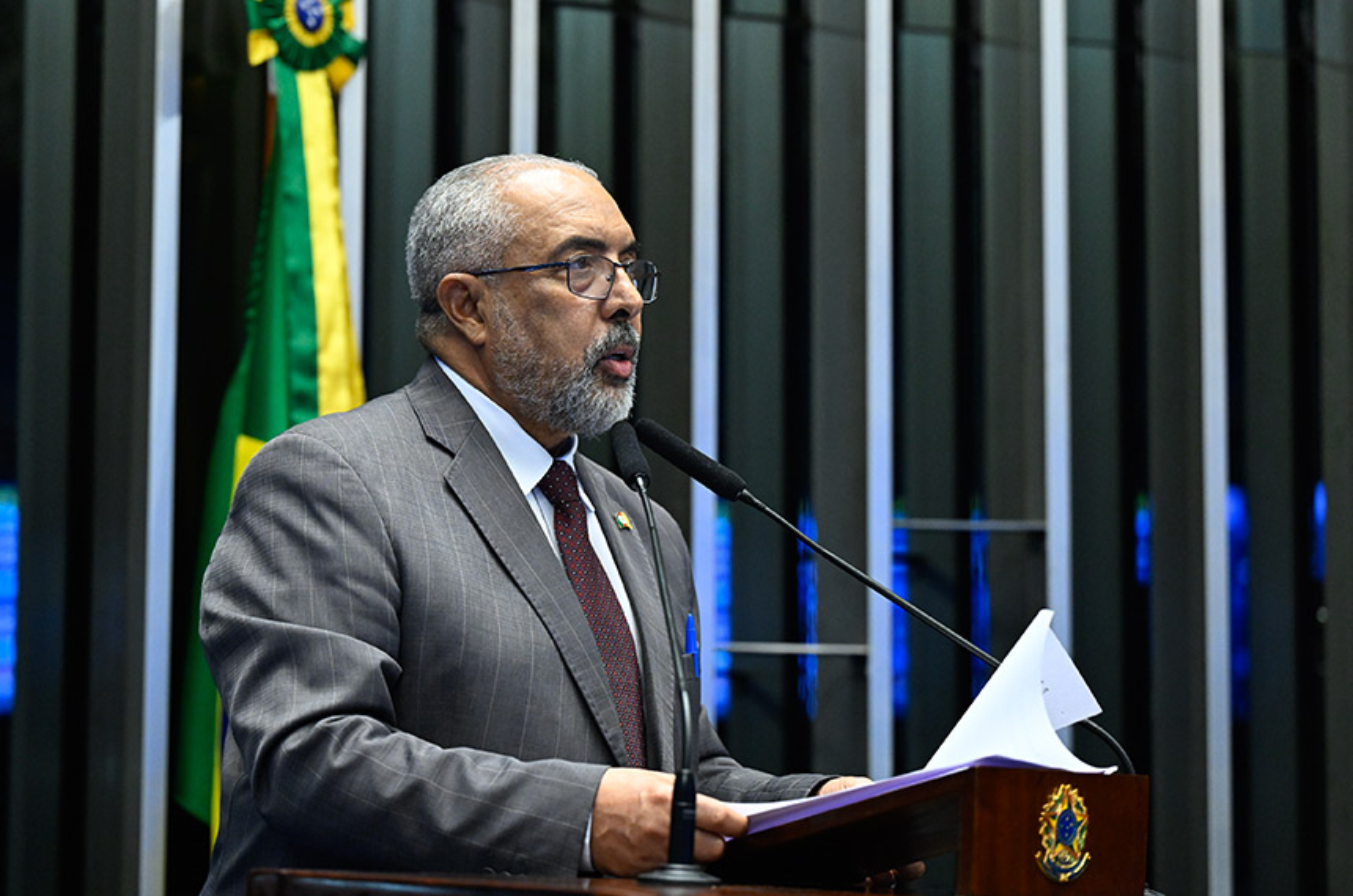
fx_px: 3489
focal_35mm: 93
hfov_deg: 21.9
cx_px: 676
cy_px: 448
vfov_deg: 14.6
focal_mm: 93
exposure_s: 1/160
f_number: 3.2
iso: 4000
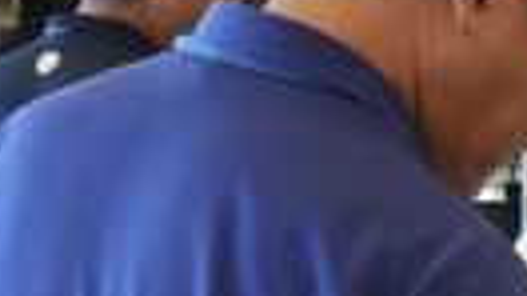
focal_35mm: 183
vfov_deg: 6.6
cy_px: 346
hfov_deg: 10.7
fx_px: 2555
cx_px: 1086
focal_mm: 24
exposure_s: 1/200
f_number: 4
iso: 5000
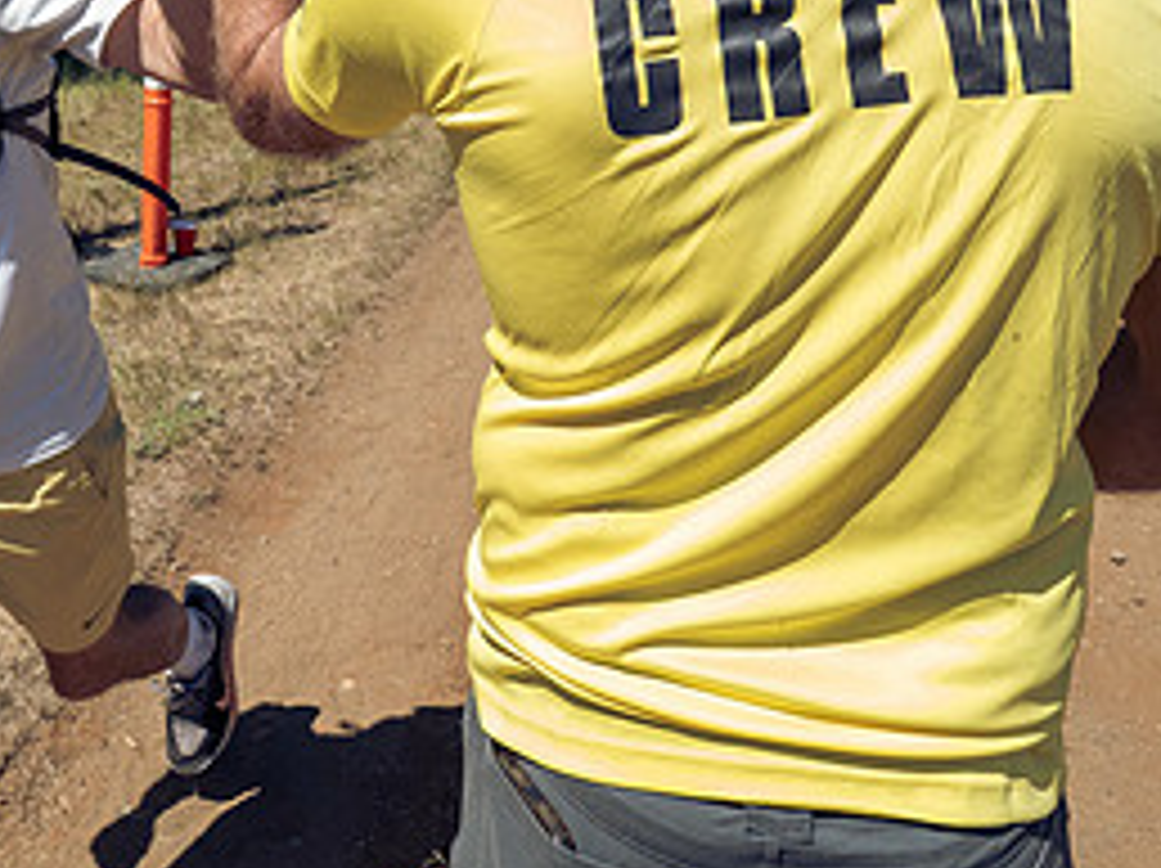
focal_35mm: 36
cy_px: 2
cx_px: 310
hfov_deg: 49.6
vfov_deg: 35.8
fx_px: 1206
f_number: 4
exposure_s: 1/1000
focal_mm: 8
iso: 100
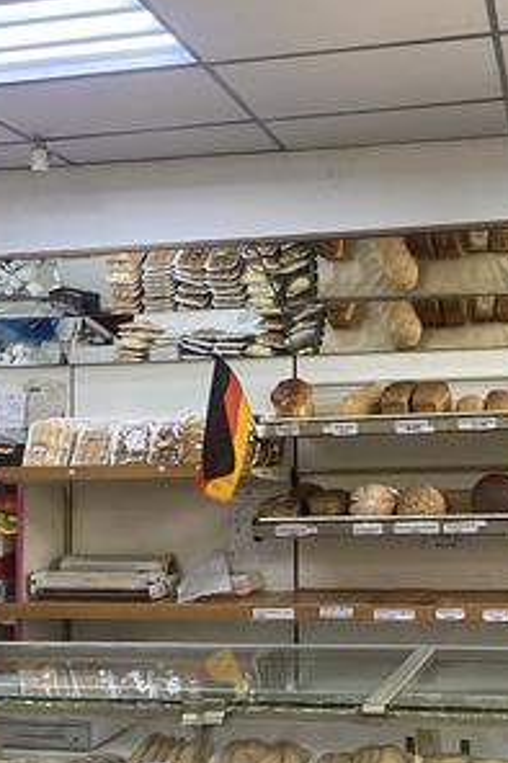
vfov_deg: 49.5
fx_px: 826
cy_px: 405
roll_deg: +0.9
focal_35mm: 39
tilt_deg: +5.5
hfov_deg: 32.8
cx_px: 435
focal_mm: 4.25
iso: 125
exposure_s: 1/100
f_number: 1.8
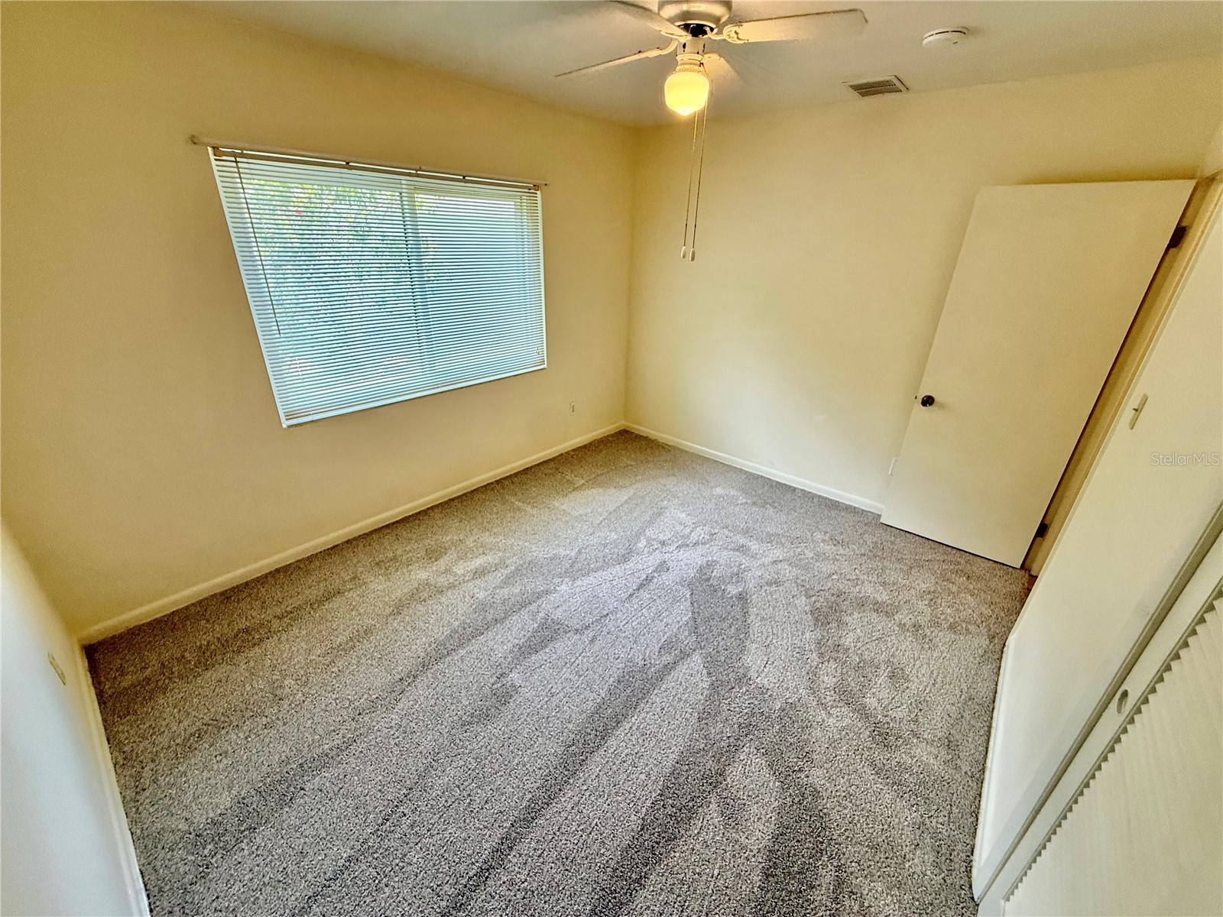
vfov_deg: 85.7
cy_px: 458
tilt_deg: -23.7
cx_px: 612
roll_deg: -1.7
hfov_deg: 102.1
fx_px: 495
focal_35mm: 14
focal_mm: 2.22
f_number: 2.2
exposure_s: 1/120
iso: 160
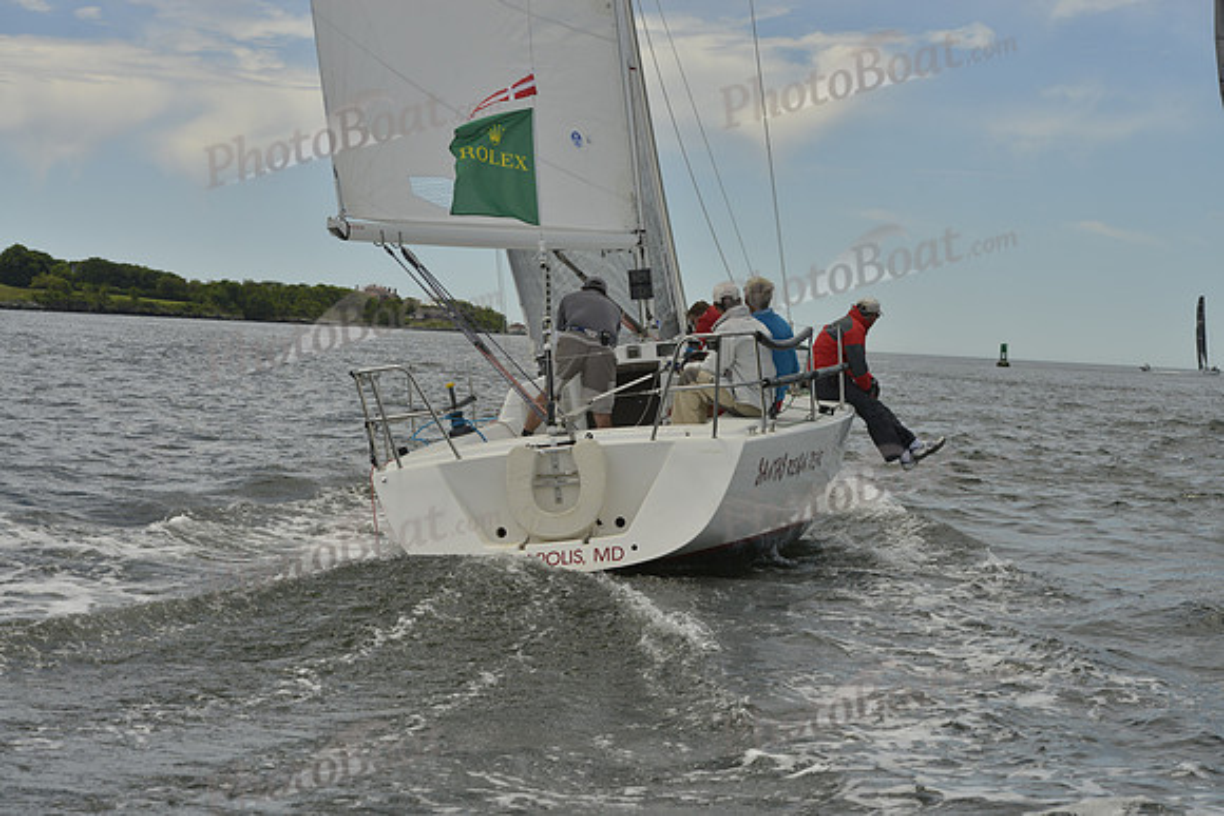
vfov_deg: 19.5
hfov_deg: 28.8
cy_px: 408
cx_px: 612
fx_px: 2380
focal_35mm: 70
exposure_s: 1/1600
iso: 280
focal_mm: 70
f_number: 9
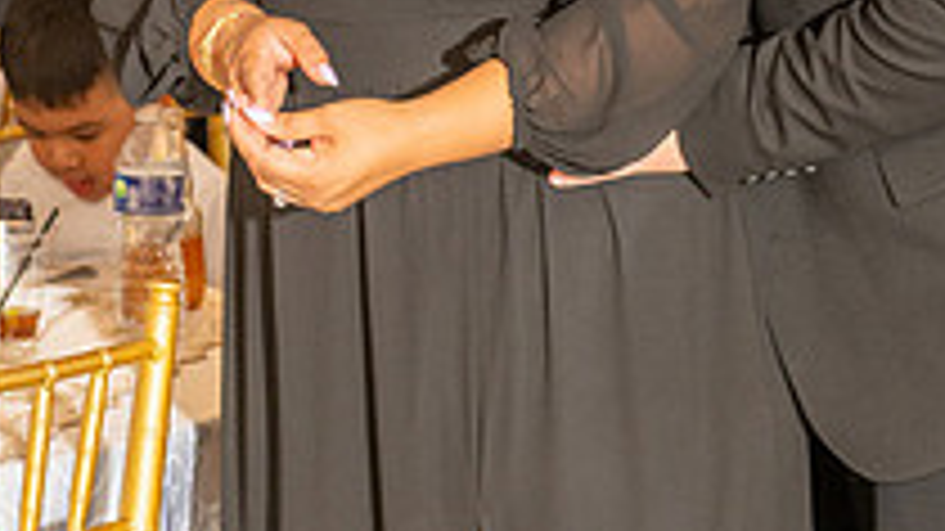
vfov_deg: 5.9
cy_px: -115
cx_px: 684
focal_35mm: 203
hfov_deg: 10.6
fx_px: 5085
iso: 500
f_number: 4.5
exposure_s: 1/200
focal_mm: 70
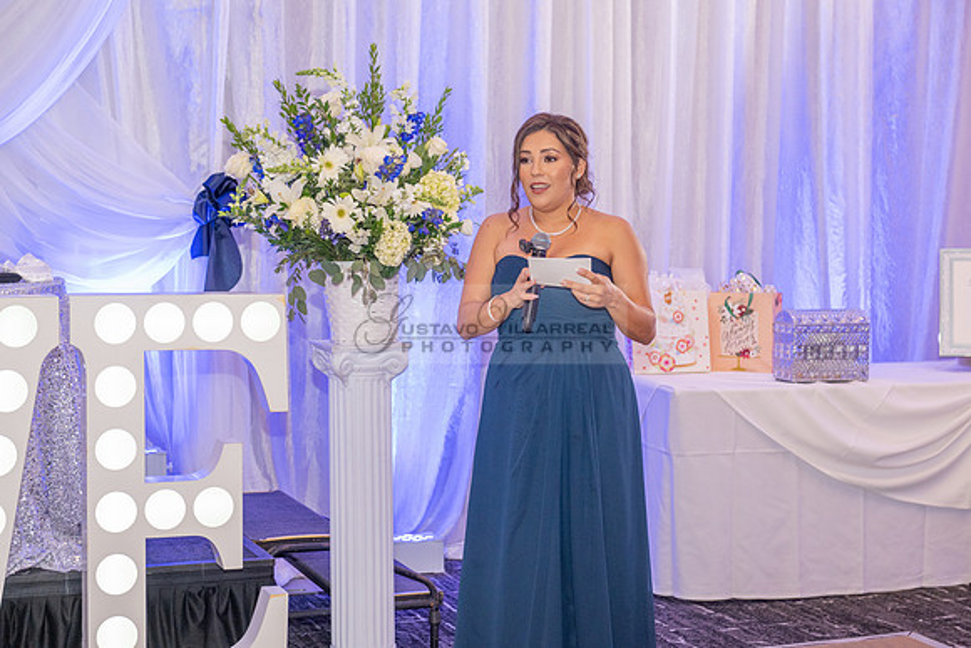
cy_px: 324
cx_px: 486
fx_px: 1888
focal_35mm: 70
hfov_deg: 28.8
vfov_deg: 19.5
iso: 1600
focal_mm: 70
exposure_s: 1/200
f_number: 4
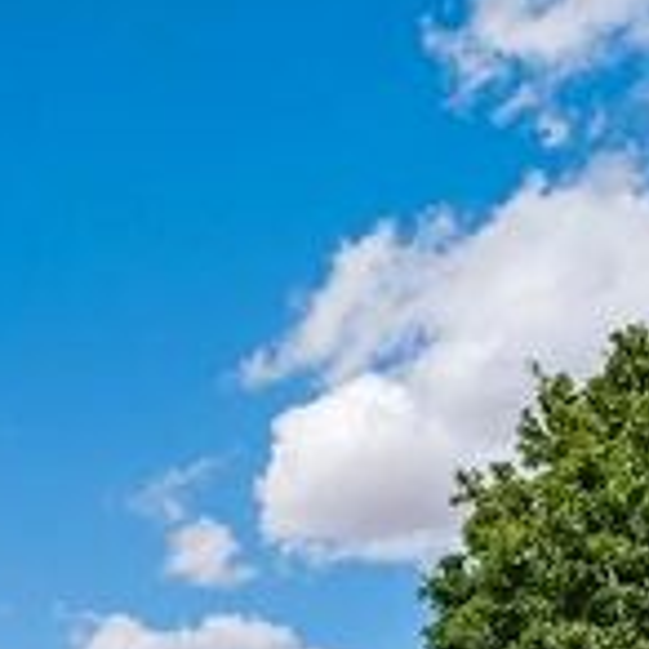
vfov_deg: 23.6
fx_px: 1294
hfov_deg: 24.5
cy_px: 918
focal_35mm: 61
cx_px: -200
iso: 160
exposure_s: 1/200
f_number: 9
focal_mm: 10.1
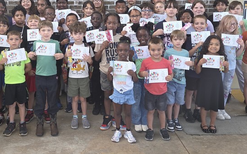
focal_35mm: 46
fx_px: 310
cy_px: 51
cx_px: 85
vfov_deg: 27.8
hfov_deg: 43.0
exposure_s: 1/60
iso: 160
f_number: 1.8
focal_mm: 5.4
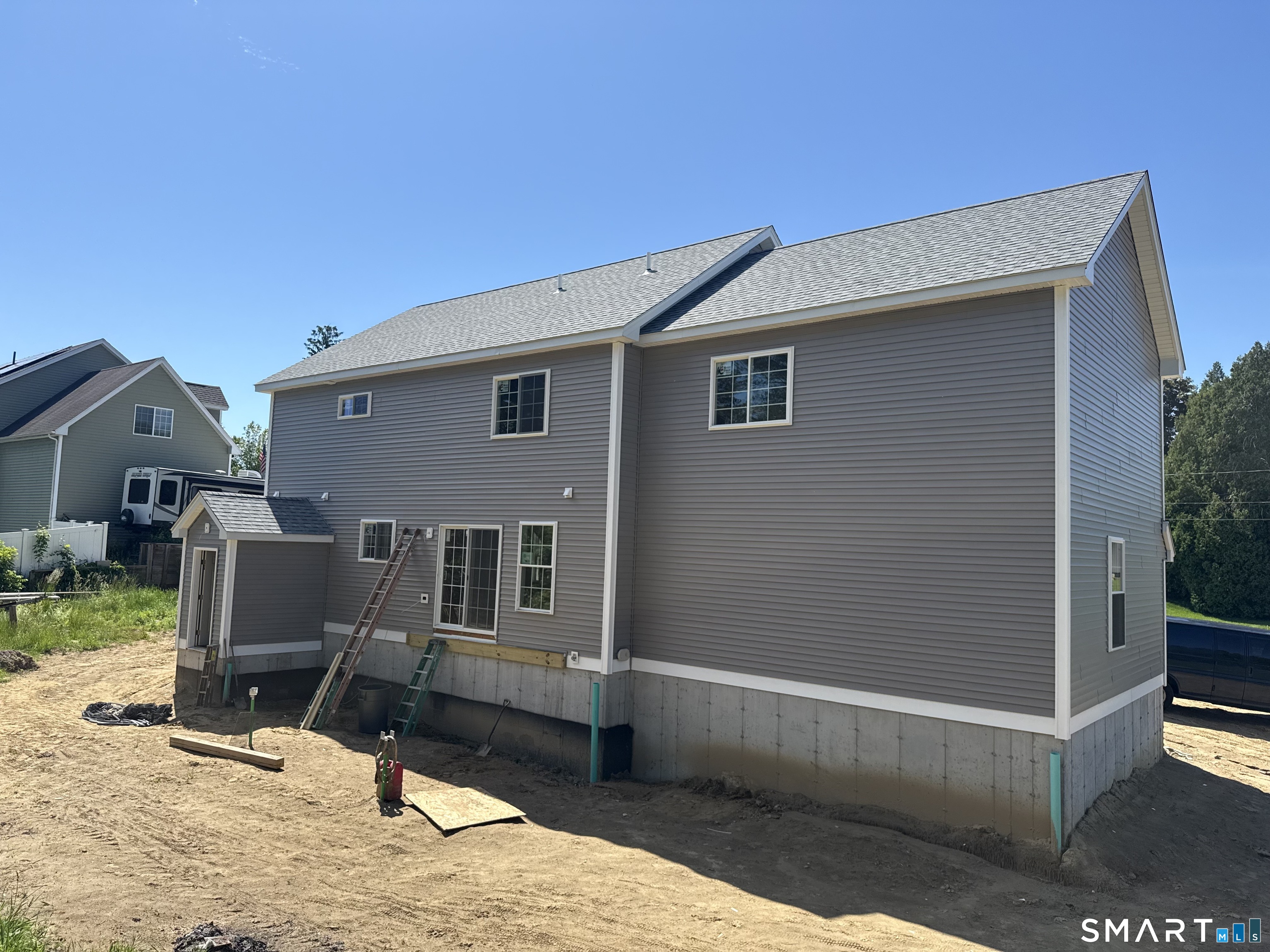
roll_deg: -2.9
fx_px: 881
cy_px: 476
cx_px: 635
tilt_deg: +4.7
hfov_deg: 71.6
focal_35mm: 24
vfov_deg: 56.8
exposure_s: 1/4167
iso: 80
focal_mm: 6.76
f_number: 1.78
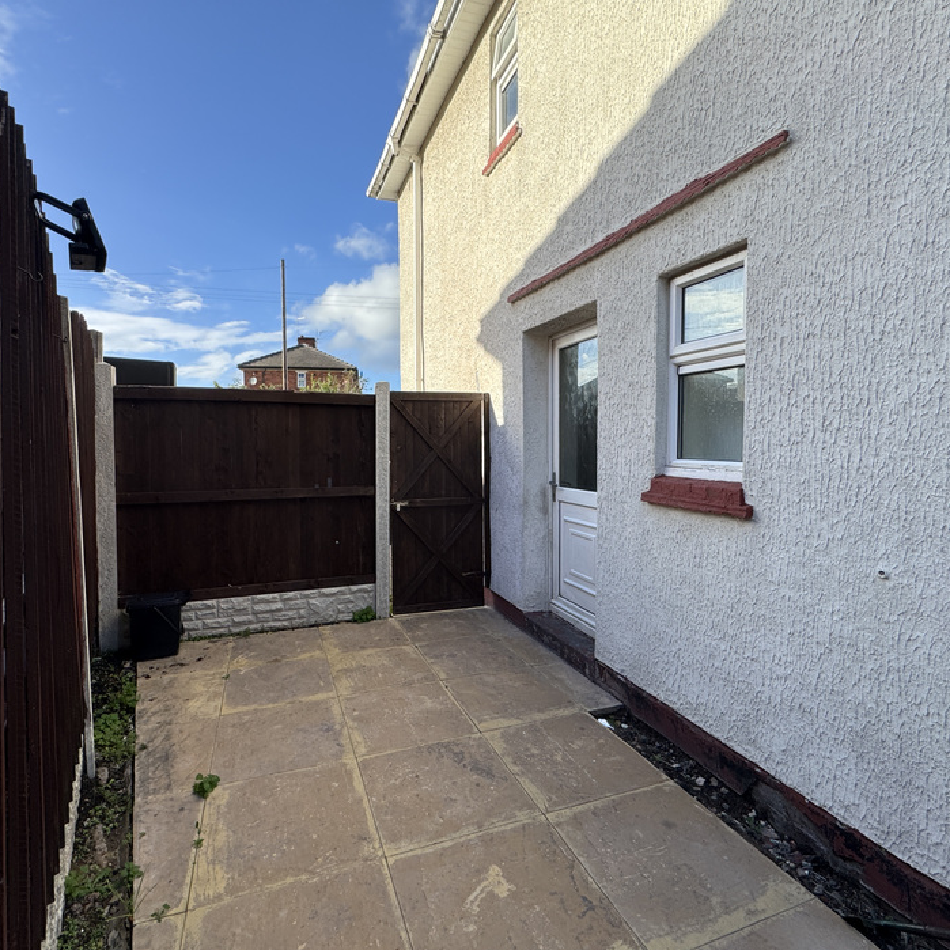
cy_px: 470
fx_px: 528
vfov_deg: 84.0
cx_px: 450
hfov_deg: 83.9
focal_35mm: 17
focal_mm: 2.22
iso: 50
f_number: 2.2
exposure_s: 1/700
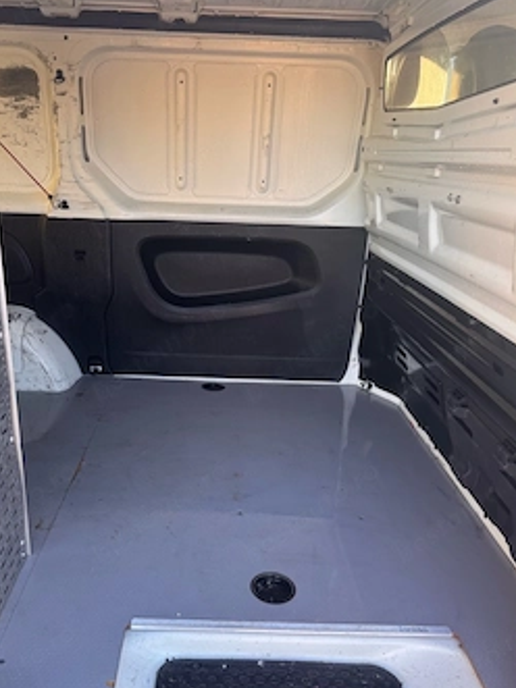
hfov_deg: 48.0
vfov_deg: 61.5
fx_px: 577
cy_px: 378
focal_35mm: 29
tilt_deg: -20.9
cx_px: 210
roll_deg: -1.5
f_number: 1.78
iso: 100
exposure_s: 1/121
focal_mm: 6.76
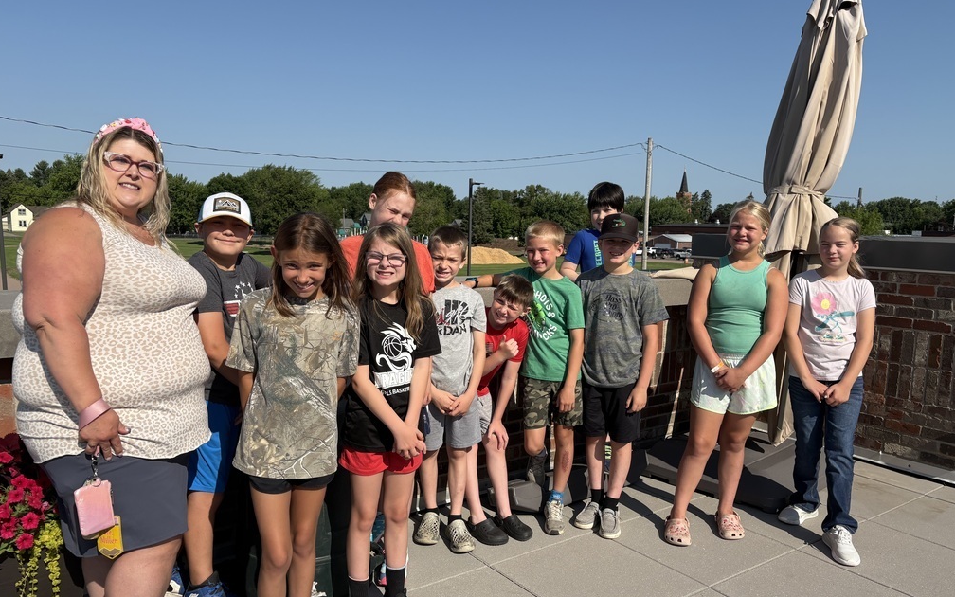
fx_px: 729
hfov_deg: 66.5
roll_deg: -0.7
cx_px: 472
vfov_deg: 44.5
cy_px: 325
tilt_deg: -8.0
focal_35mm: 28
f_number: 1.6
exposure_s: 1/3831
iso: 50
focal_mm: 5.96
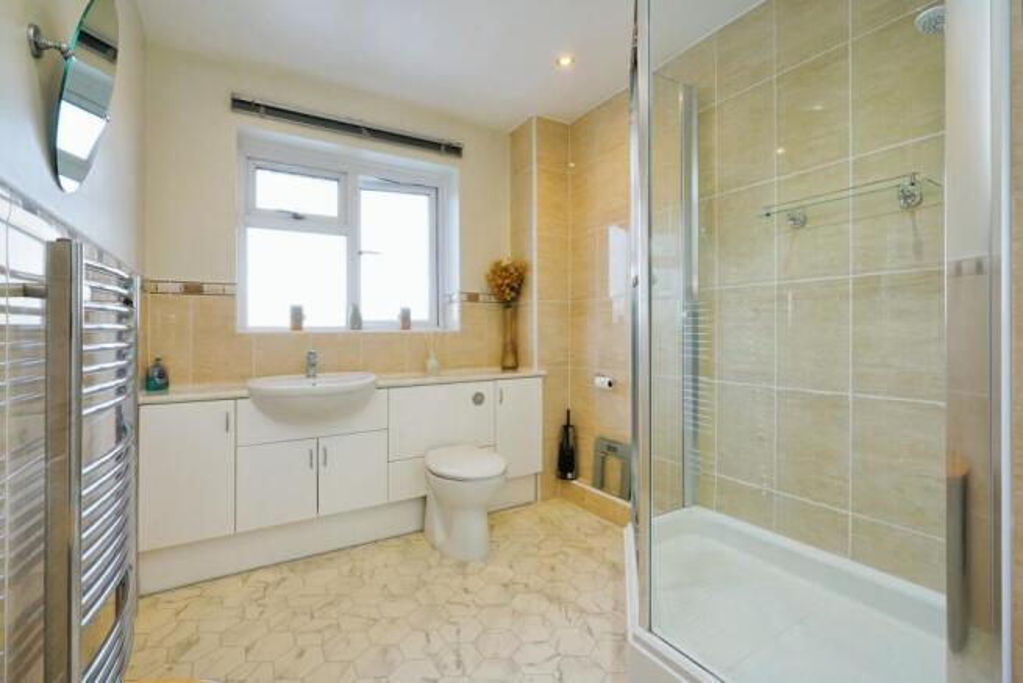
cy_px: 342
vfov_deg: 73.8
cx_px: 512
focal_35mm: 16
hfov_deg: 96.7
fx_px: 455
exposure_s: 1/60
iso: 2000
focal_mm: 16
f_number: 11
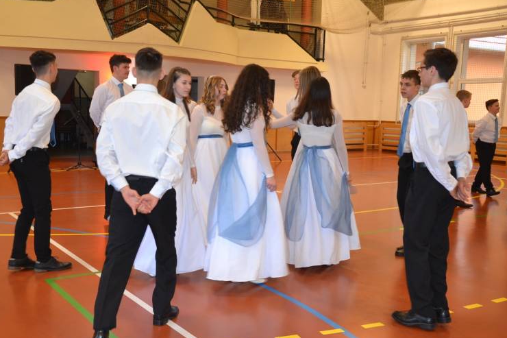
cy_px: 179
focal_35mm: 41
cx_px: 235
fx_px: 571
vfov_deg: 33.0
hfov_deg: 47.9
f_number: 4
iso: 1000
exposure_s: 1/60
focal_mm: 25
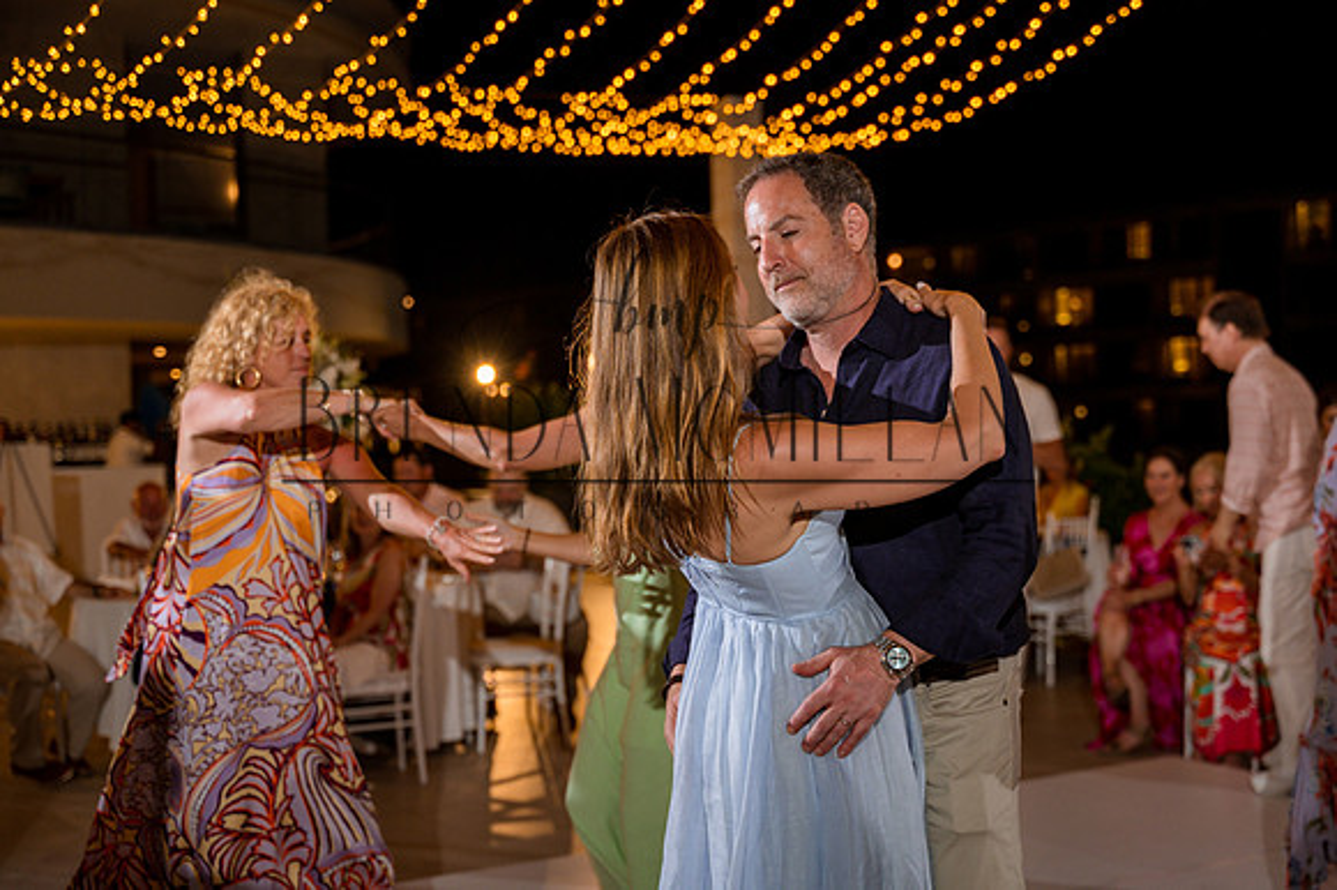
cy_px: 445
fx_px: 1838
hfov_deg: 40.0
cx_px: 668
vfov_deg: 27.2
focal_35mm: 50
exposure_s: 1/200
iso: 400
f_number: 2.8
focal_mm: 49
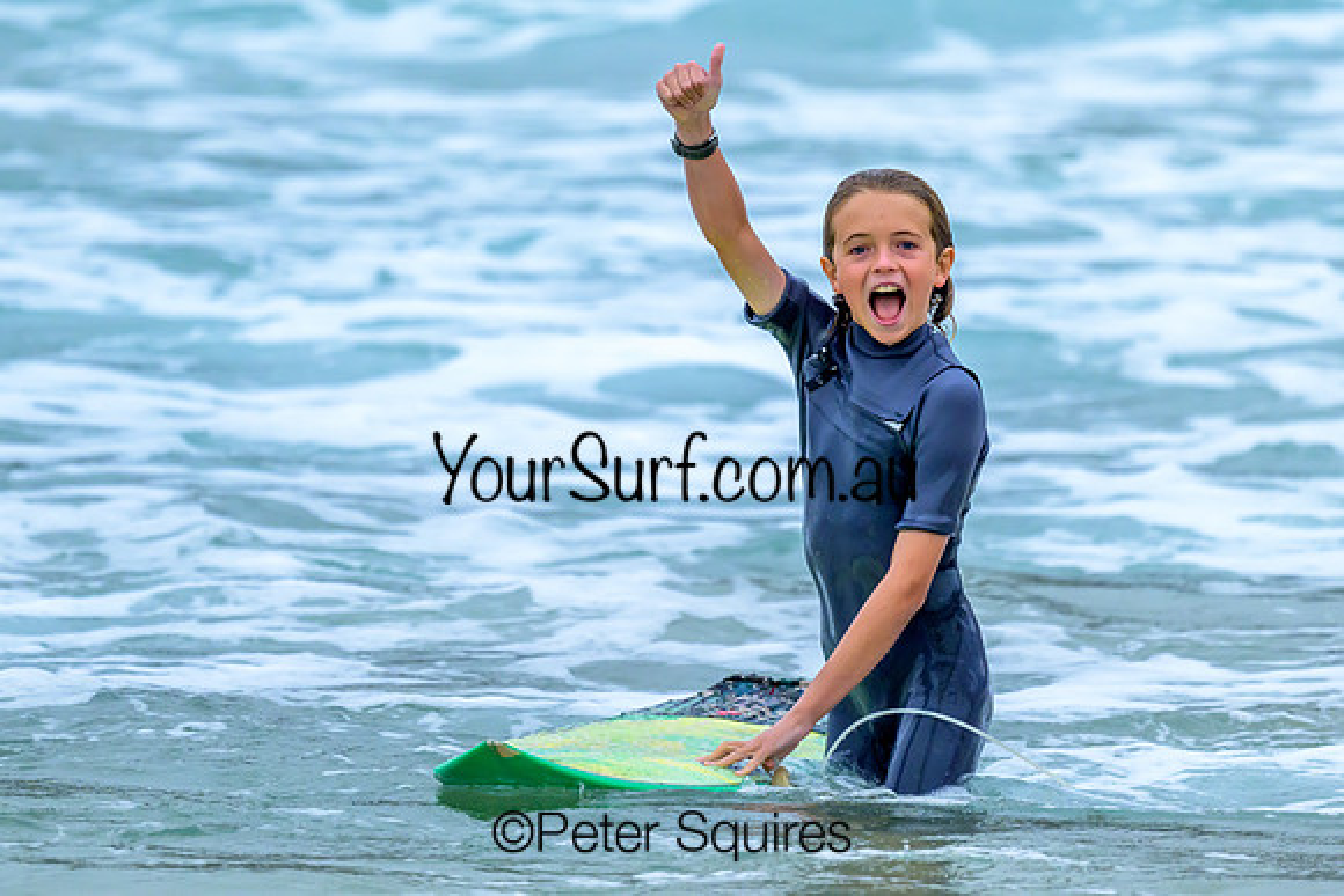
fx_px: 33481
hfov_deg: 2.3
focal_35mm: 897
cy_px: 394
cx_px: 738
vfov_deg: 1.5
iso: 2200
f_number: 6.3
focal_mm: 800
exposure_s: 1/2000
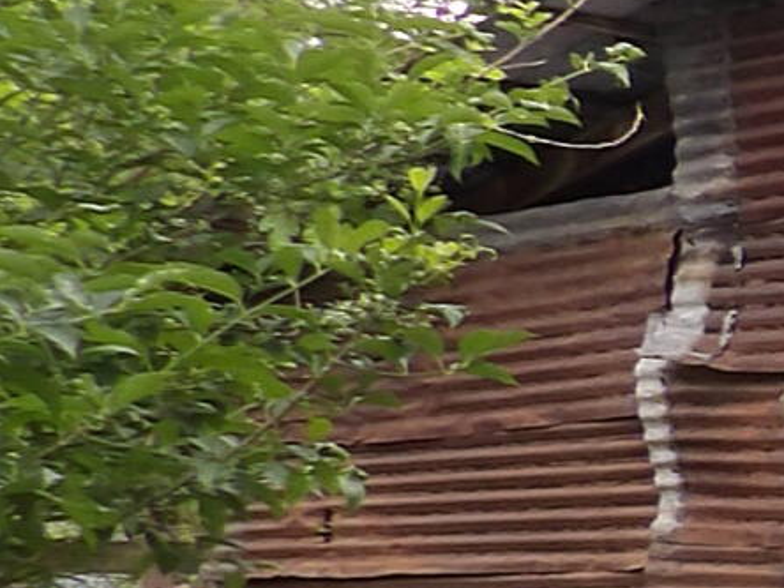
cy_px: 440
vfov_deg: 9.1
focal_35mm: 162
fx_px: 3669
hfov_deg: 9.3
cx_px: 2477
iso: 100
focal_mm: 4.3
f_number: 3.2
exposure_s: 1/179
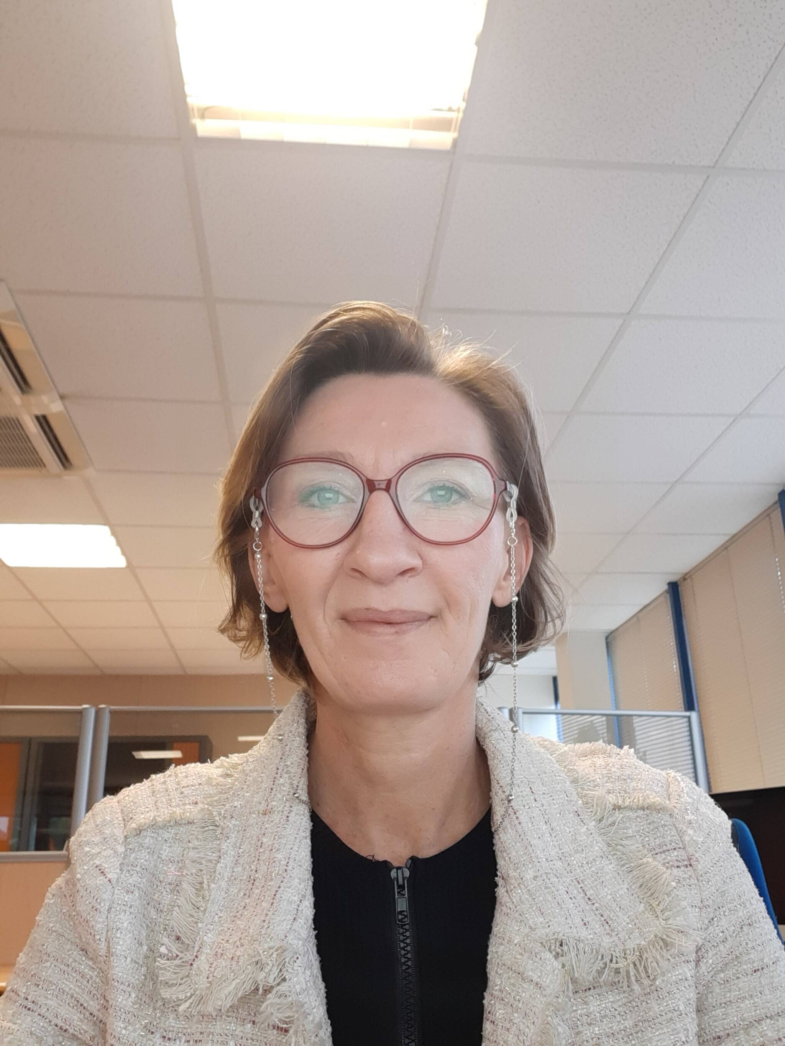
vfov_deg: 58.4
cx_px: 392
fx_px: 937
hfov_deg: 45.4
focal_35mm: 31
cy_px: 523
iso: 200
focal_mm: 3.75
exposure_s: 1/25
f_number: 2
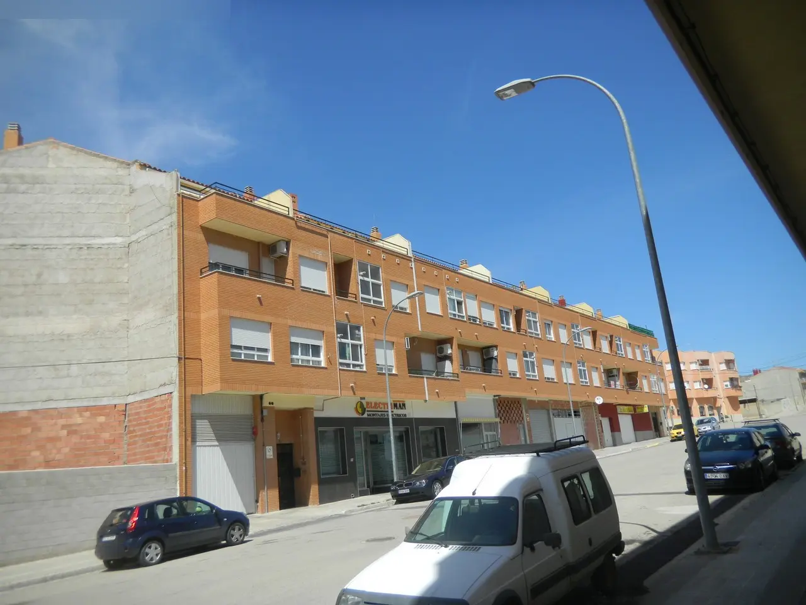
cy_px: 302
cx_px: 403
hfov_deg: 63.4
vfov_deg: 49.7
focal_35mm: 28
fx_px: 652
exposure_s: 1/202
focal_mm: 5
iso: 80
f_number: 7.9
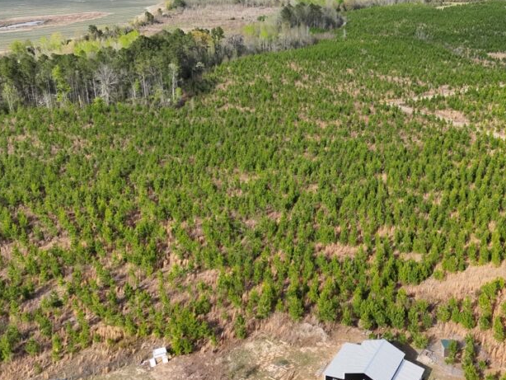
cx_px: 307
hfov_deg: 46.5
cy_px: 141
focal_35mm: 40
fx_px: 585
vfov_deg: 35.8
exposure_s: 1/4000
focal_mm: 6.72
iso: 180
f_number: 1.7
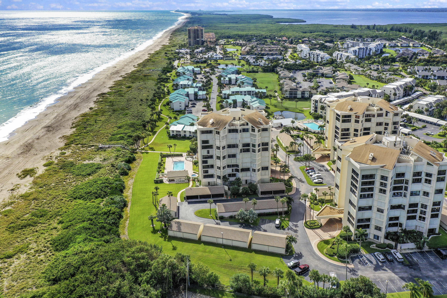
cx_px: 224
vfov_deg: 46.4
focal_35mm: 28
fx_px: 348
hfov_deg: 65.5
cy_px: 149
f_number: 4.5
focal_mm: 10.26
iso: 100
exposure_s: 1/1000
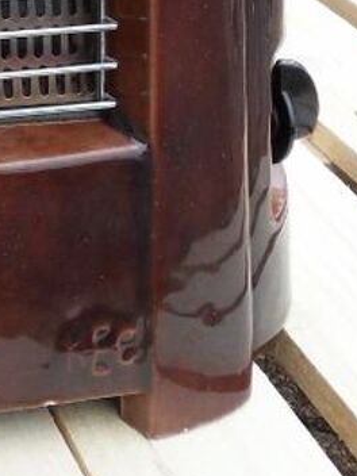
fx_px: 1251
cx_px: -184
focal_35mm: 91
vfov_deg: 20.5
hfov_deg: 15.0
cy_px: -55
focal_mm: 4.2
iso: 80
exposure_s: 1/350
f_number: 3.3
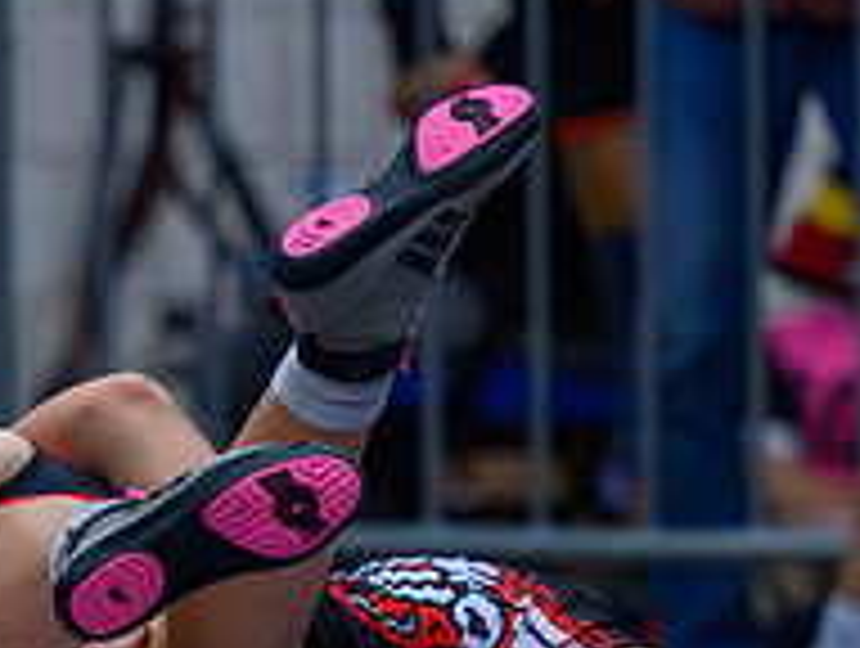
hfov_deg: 2.5
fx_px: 20062
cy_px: 853
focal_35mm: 806
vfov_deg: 1.9
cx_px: 9
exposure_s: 1/800
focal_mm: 145
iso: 7200
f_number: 2.8
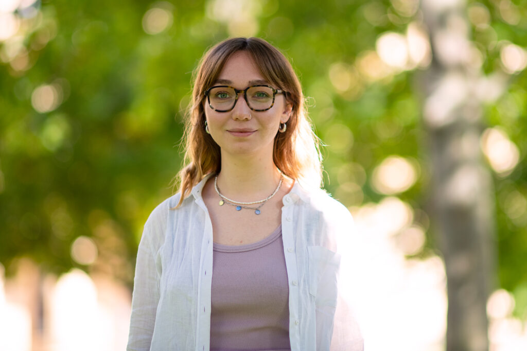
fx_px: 1976
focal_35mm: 135
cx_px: 264
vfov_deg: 10.2
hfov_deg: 15.2
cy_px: 176
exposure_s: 1/1250
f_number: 2
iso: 400
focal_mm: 135
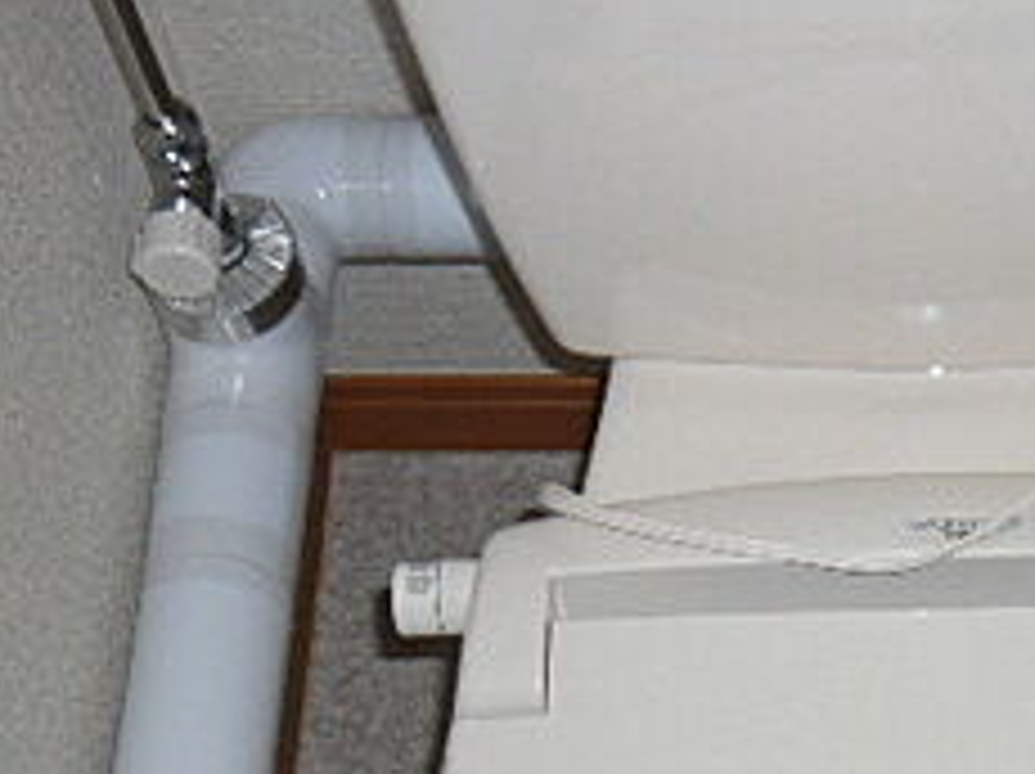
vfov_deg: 17.9
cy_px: 954
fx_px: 2330
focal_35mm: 78
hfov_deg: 24.4
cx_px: 927
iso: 100
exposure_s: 1/30
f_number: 2.8
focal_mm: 4.6
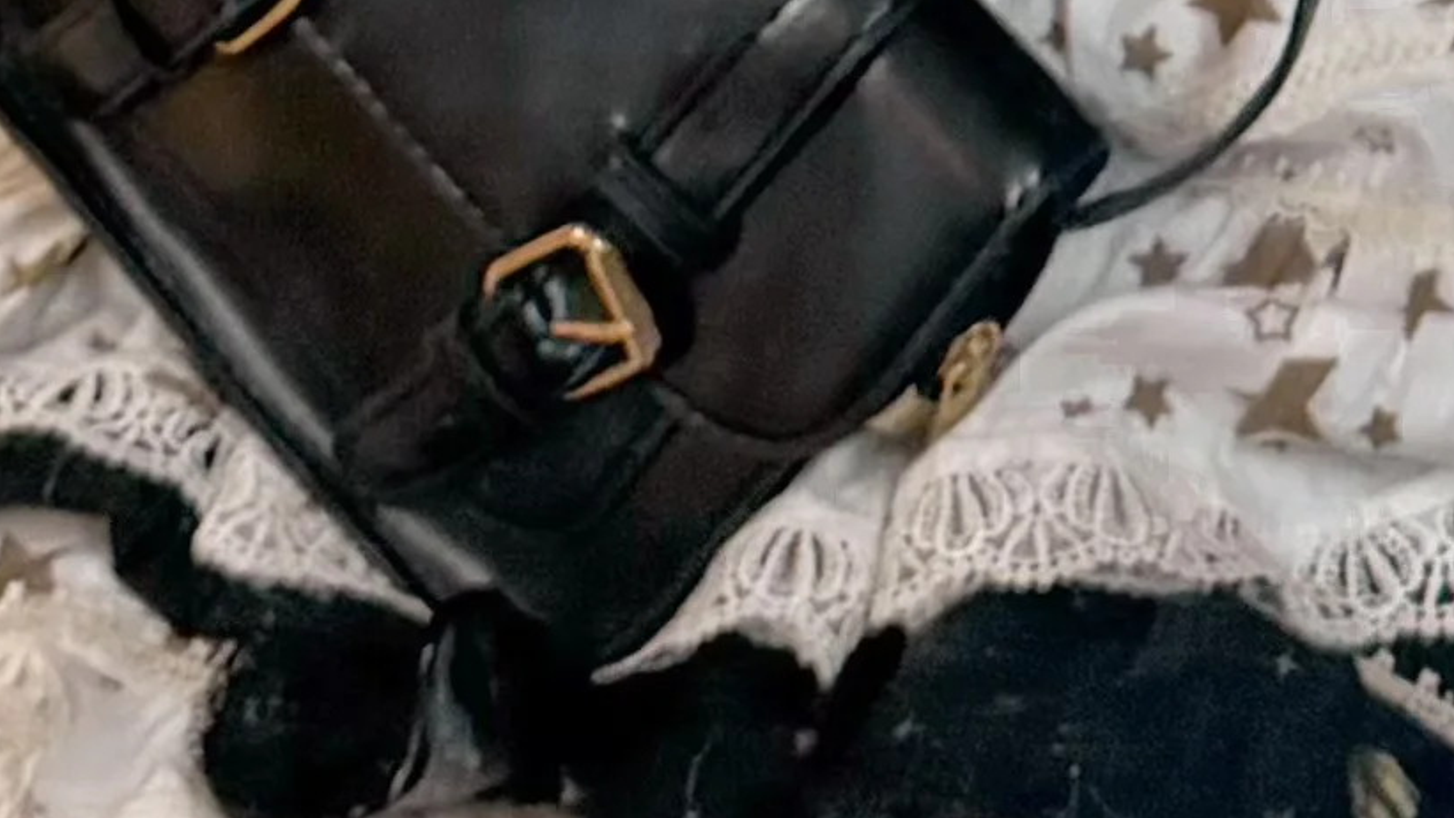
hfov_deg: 11.7
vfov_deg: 5.9
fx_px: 7018
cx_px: 1459
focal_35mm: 182
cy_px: -2141
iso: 200
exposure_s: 1/91
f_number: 1.78
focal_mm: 6.76
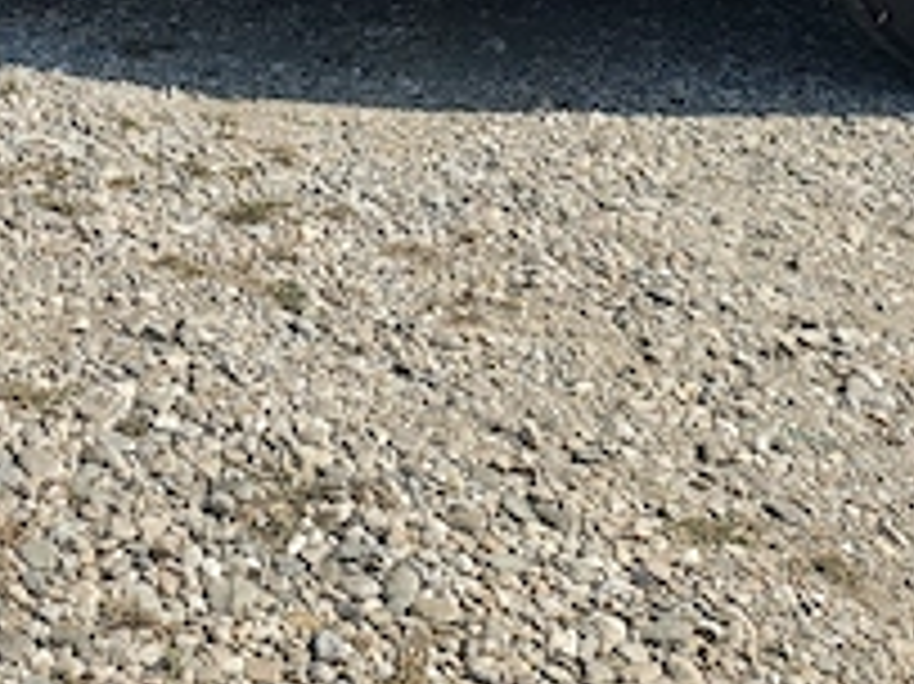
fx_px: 1794
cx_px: 122
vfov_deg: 19.3
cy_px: -292
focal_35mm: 68
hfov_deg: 27.7
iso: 100
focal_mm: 6.57
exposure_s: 1/1447
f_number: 1.6
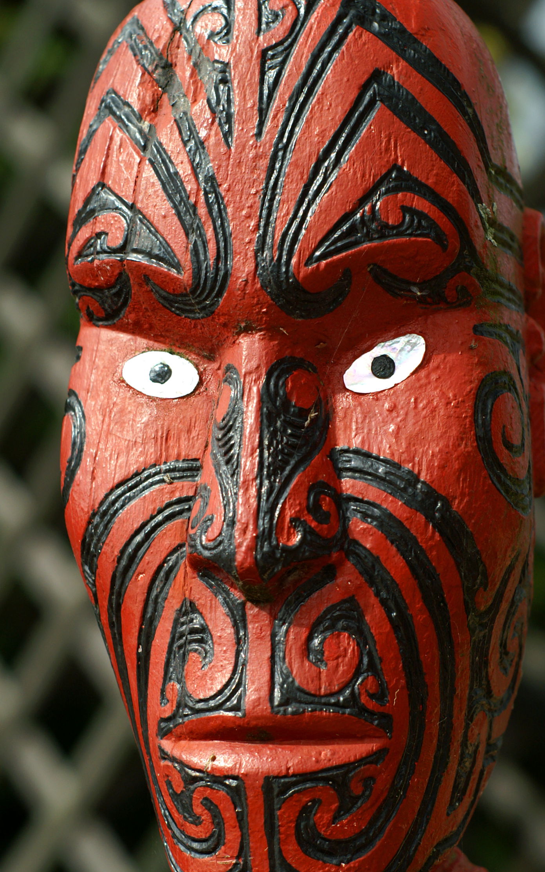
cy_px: 496
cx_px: 282
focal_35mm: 99
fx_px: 2353
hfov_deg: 13.2
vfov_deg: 21.0
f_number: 4
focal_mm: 50
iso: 200
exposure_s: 1/640
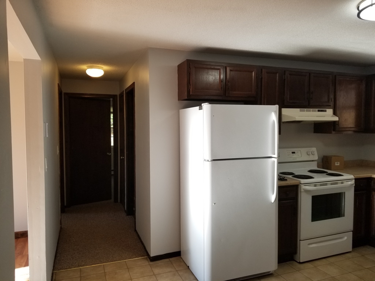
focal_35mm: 26
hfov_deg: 67.3
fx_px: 282
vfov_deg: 53.1
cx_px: 188
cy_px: 140
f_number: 1.7
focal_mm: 4.3
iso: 64
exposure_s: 1/120
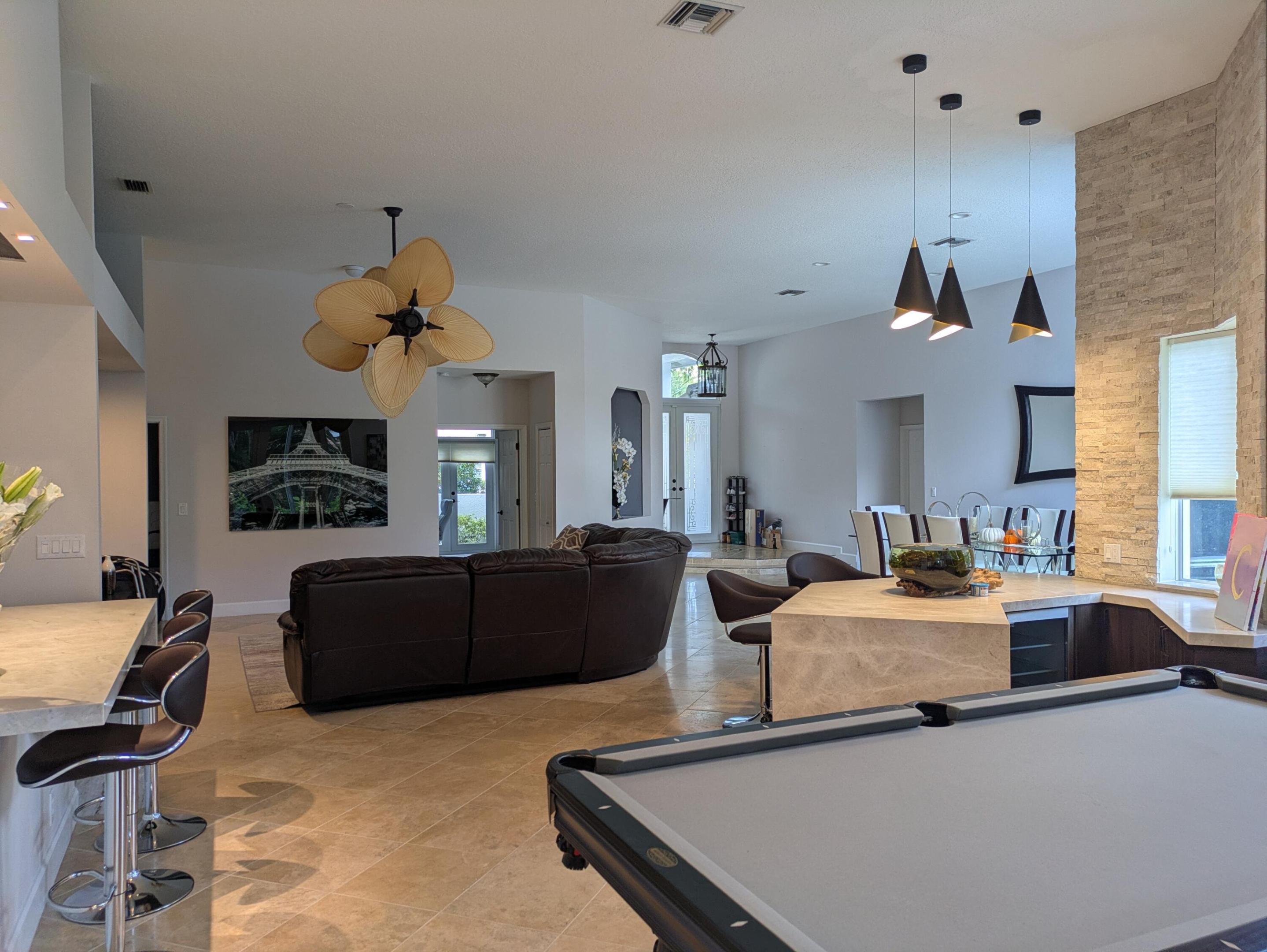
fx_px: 915
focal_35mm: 25
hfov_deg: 69.4
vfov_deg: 54.9
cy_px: 476
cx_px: 634
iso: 55
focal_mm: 5.43
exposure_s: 1/60
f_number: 1.89
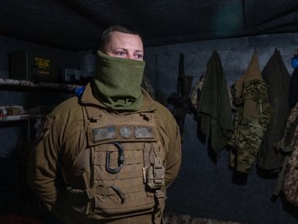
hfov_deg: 63.4
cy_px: 113
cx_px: 154
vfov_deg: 49.7
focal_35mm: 28
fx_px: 241
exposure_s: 1/50
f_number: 3.2
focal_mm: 25
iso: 1250
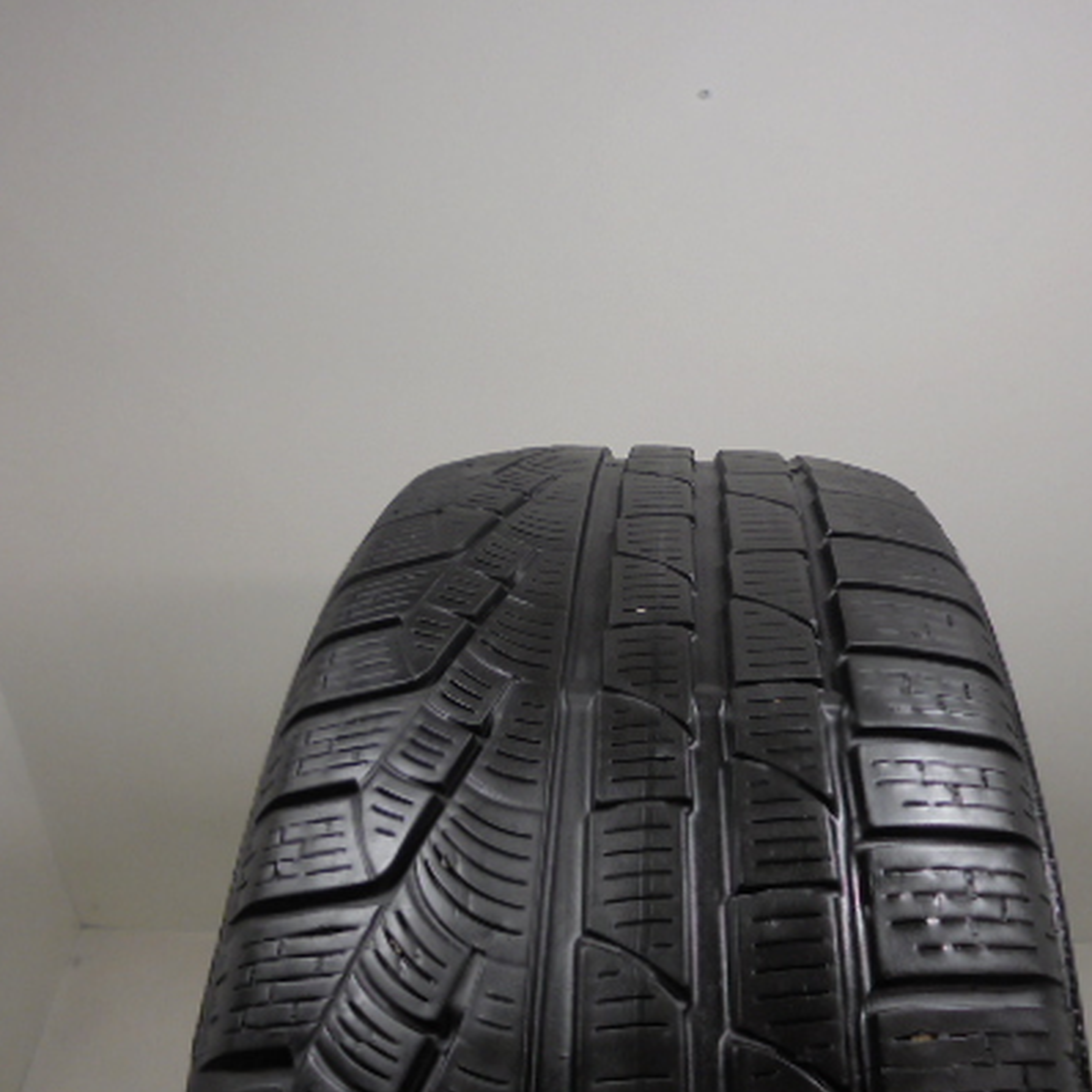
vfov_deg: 44.9
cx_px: 617
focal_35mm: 37
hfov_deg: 44.8
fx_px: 1321
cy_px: 516
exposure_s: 1/30
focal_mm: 4.6
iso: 100
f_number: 3.5
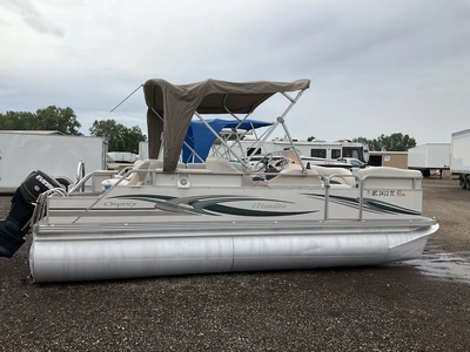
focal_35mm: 29
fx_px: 394
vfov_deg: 48.2
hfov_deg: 61.7
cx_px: 235
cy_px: 176
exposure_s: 1/1250
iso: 25
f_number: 1.8
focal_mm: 3
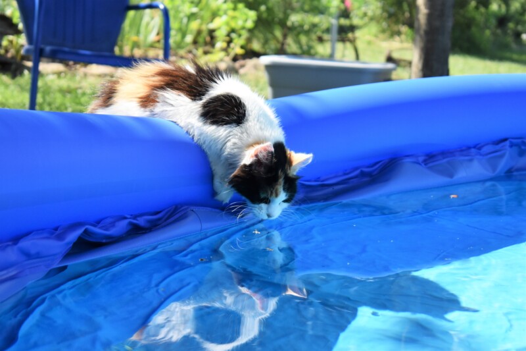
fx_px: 1205
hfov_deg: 24.6
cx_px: 263
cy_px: 176
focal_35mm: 82
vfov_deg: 16.5
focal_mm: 55
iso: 800
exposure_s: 1/1600
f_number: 5.6
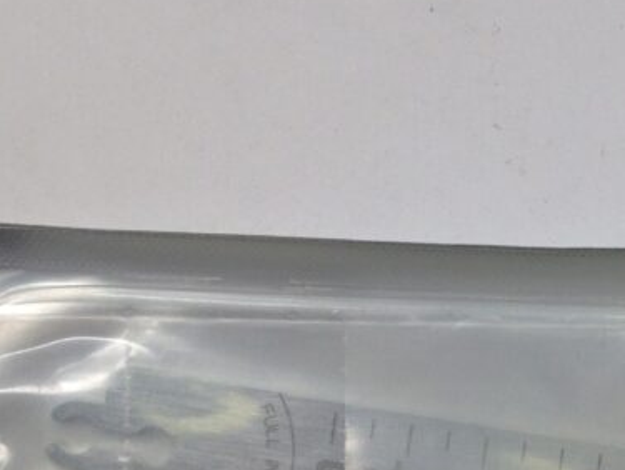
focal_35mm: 90
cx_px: 558
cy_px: 457
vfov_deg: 16.2
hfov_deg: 21.3
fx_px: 1627
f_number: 2.4
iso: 64
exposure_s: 1/60
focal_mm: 4.12
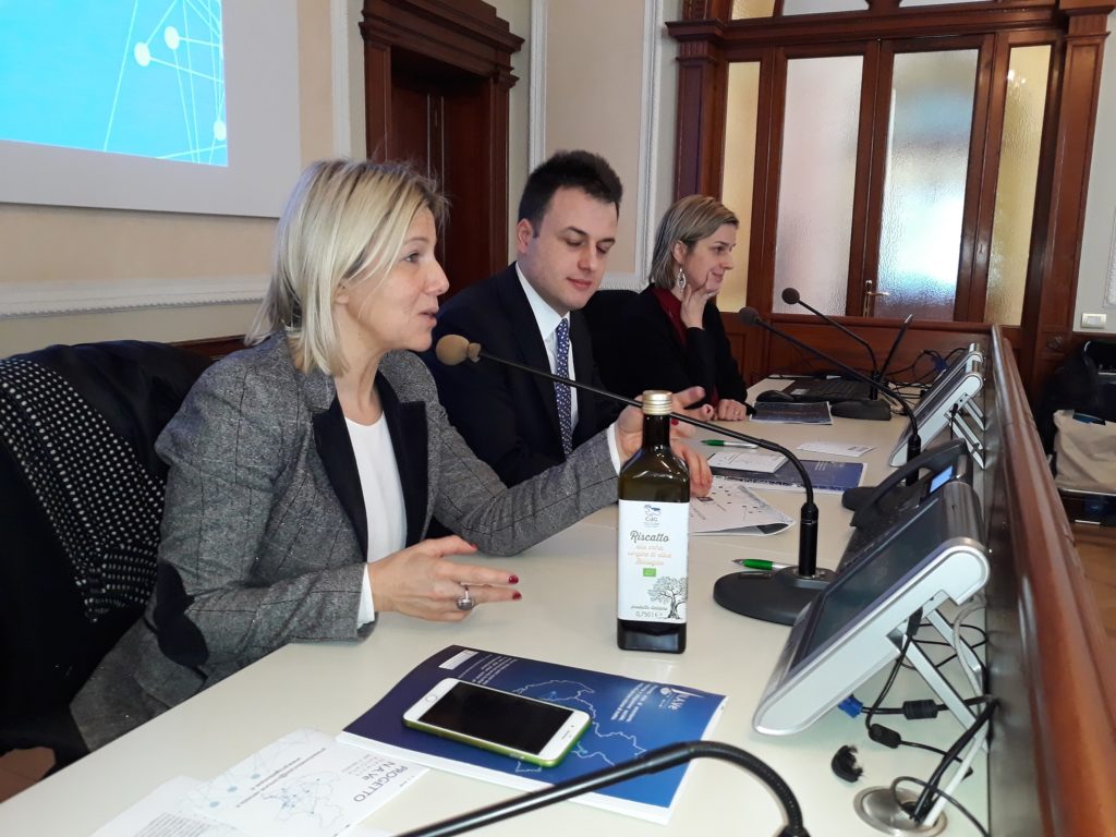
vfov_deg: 51.4
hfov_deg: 65.3
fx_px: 870
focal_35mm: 27
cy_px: 418
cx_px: 558
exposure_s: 1/50
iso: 200
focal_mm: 3.71
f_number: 1.7
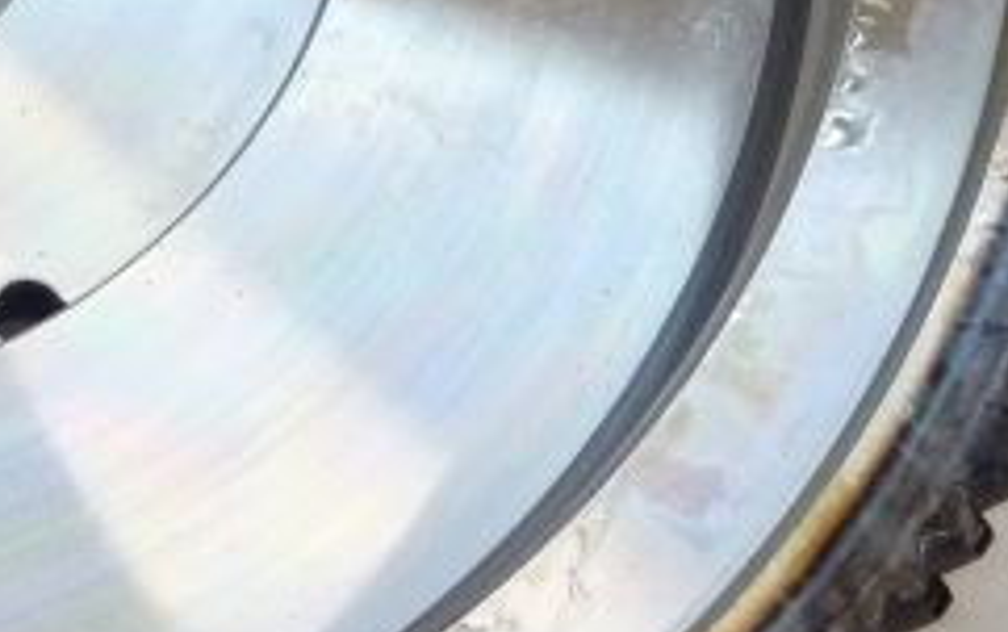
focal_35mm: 119
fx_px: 3271
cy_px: -159
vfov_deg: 10.8
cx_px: -282
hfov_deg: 16.6
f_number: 3.4
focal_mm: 4.7
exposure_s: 1/30
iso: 320
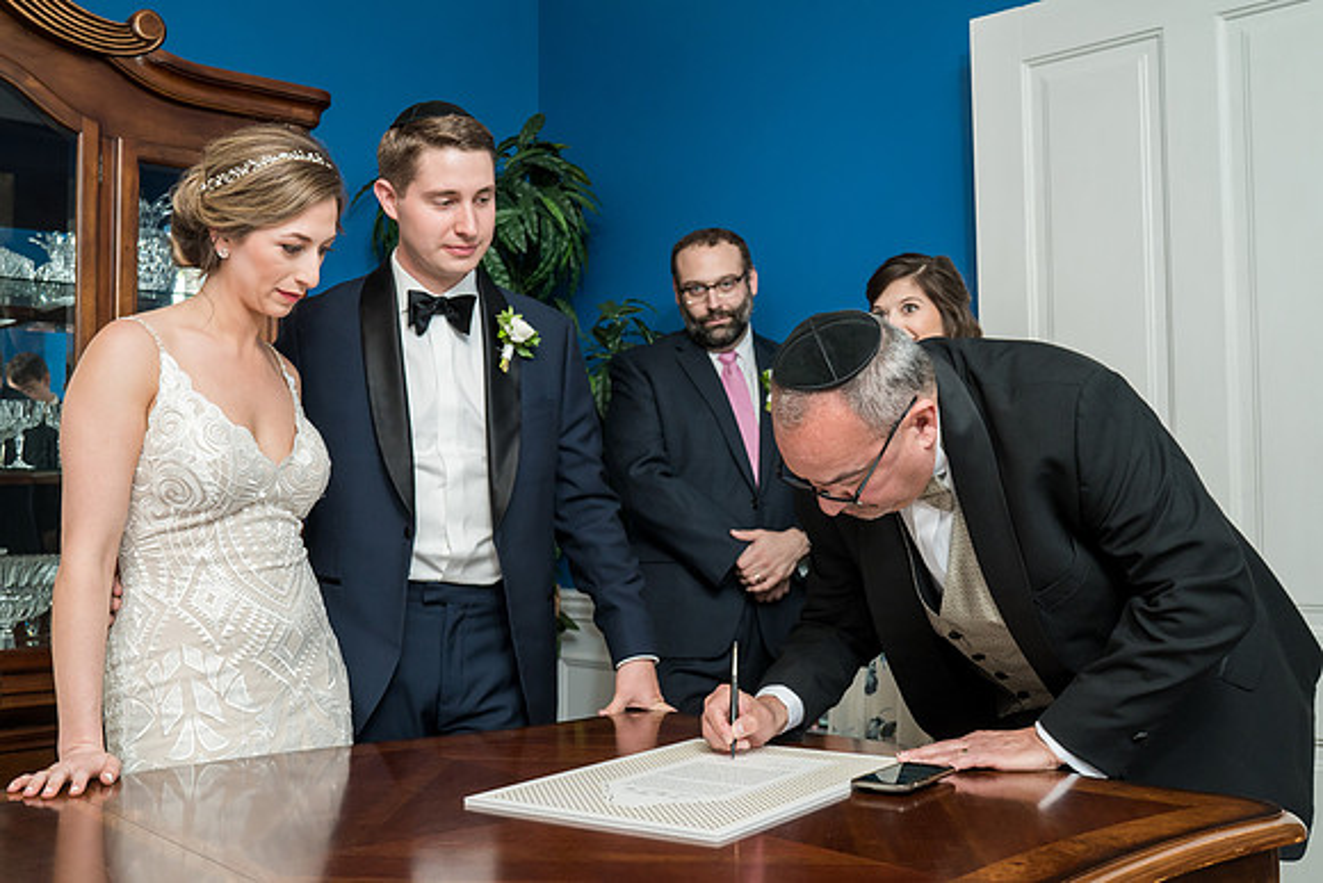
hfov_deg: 49.8
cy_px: 466
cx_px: 647
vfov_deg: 34.4
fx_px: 1426
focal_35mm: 39
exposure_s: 1/200
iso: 1600
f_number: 5.6
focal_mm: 35
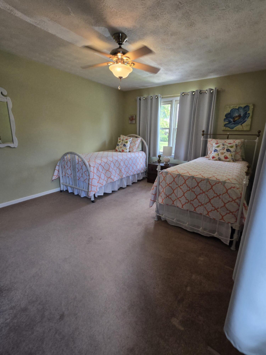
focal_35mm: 13
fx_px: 133
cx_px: 133
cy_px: 178
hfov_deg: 89.9
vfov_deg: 106.2
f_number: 2.2
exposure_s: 1/60.2
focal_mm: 2.2
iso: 64
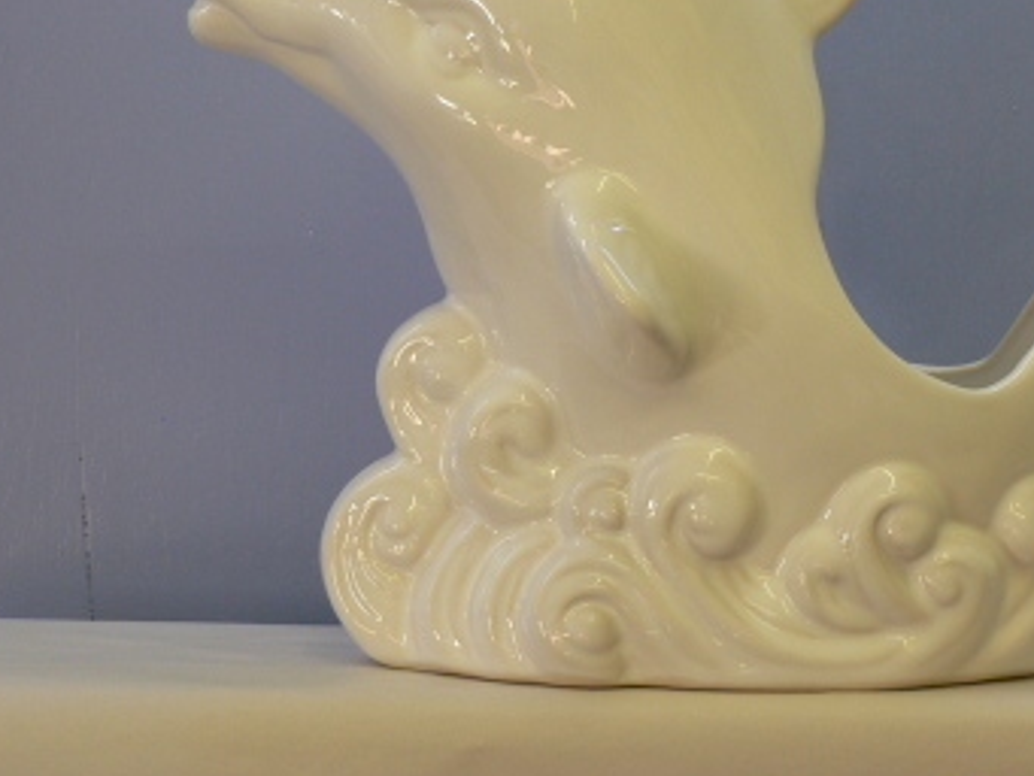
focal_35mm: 159
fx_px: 4751
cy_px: 209
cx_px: 685
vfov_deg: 9.3
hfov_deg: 12.4
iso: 100
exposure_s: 1/50
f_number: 3.2
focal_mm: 17.7
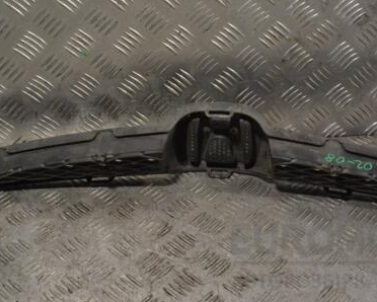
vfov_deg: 25.7
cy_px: 104
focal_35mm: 59
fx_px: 659
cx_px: 212
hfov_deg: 31.9
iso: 3200
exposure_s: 1/320
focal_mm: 26
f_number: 9
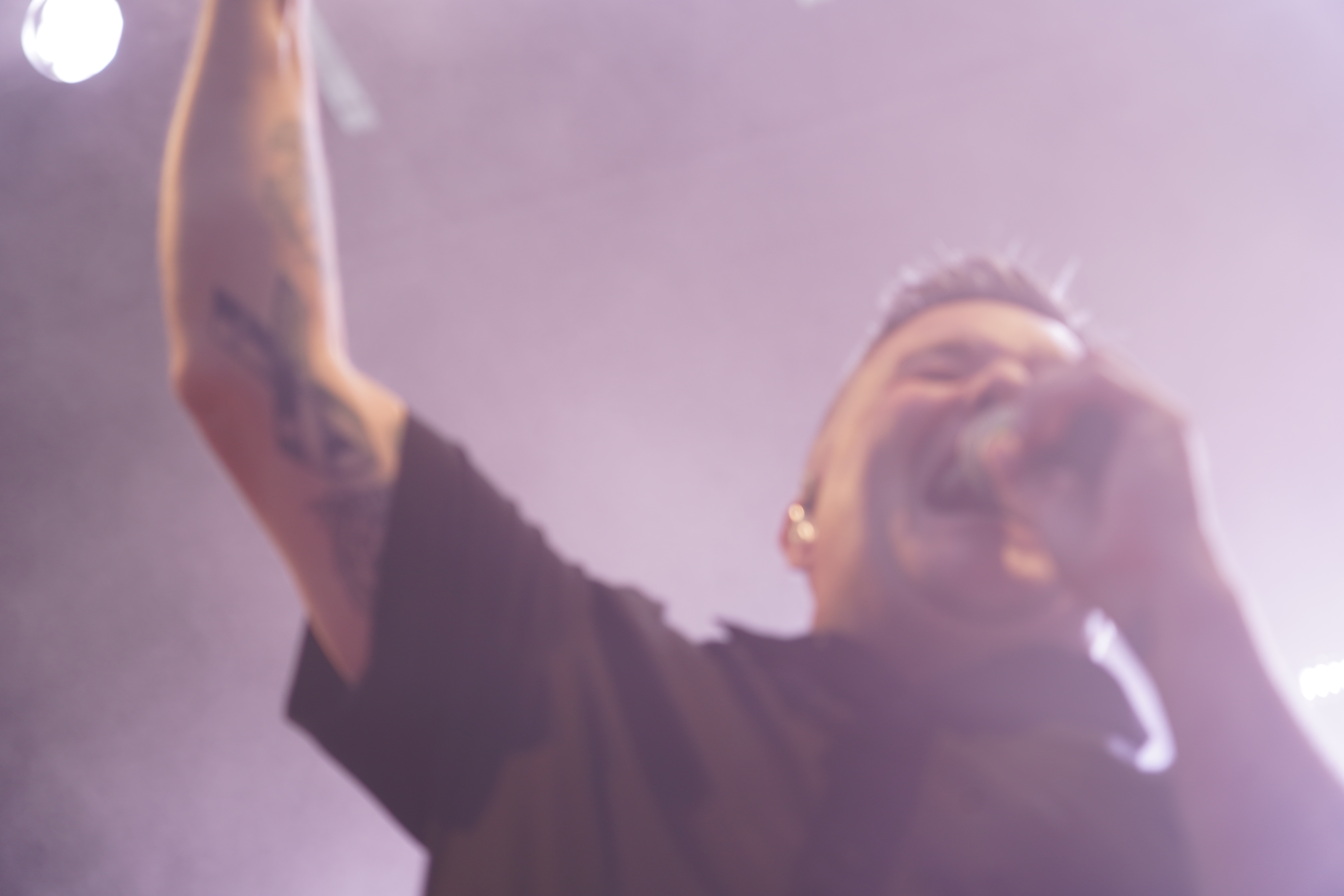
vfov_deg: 14.1
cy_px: 448
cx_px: 672
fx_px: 3621
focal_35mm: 97
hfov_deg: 21.0
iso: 400
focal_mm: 97
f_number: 4
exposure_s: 1/80
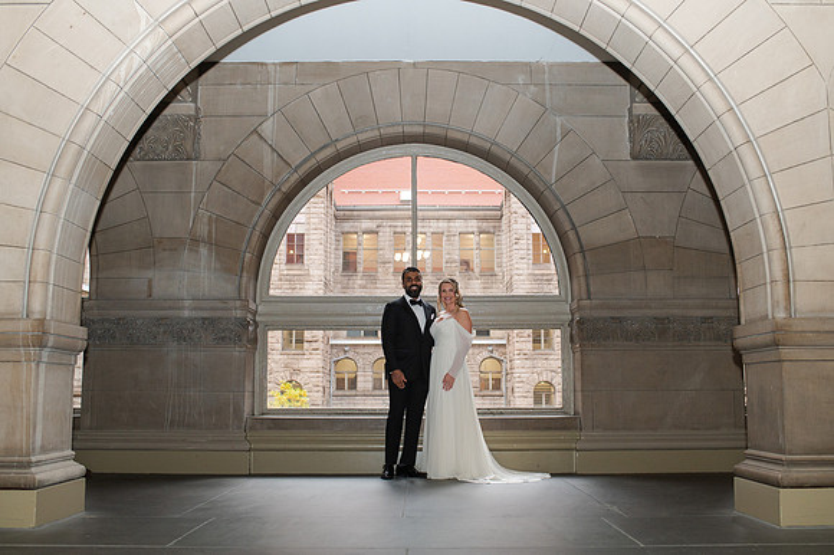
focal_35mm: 37
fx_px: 855
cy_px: 282
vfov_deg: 36.0
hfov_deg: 52.0
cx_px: 423
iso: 1000
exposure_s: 1/200
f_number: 3.5
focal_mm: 35
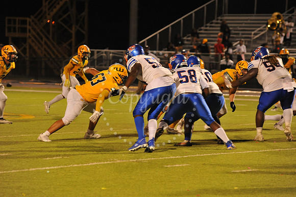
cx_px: 148
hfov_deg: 10.3
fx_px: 1643
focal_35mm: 200
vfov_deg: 6.9
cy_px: 98
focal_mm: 200
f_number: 5.6
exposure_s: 1/160
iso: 3200
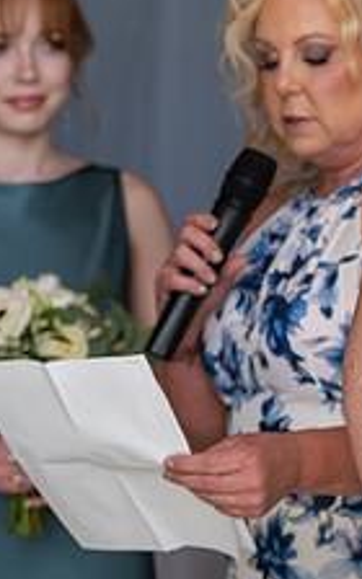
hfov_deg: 6.9
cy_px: 149
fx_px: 2920
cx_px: 696
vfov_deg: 11.3
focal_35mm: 185
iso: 125
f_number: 3.2
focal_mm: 70
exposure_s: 1/160
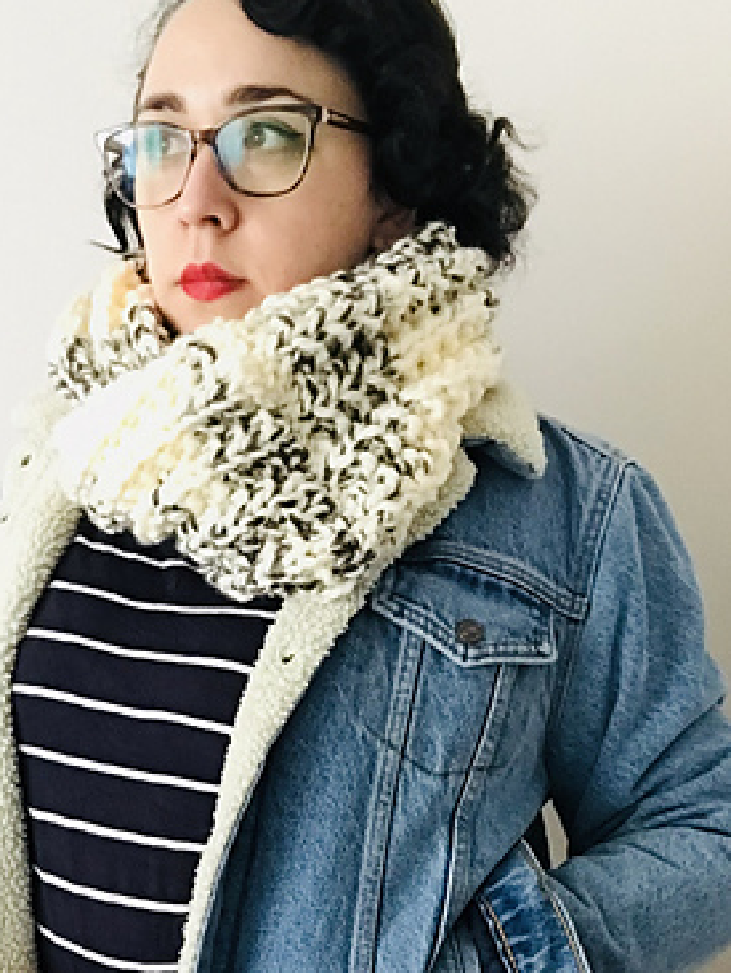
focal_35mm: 56
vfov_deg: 33.6
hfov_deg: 25.9
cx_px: 219
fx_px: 1575
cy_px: 736
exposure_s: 1/20
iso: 200
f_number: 2.2
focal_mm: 2.87
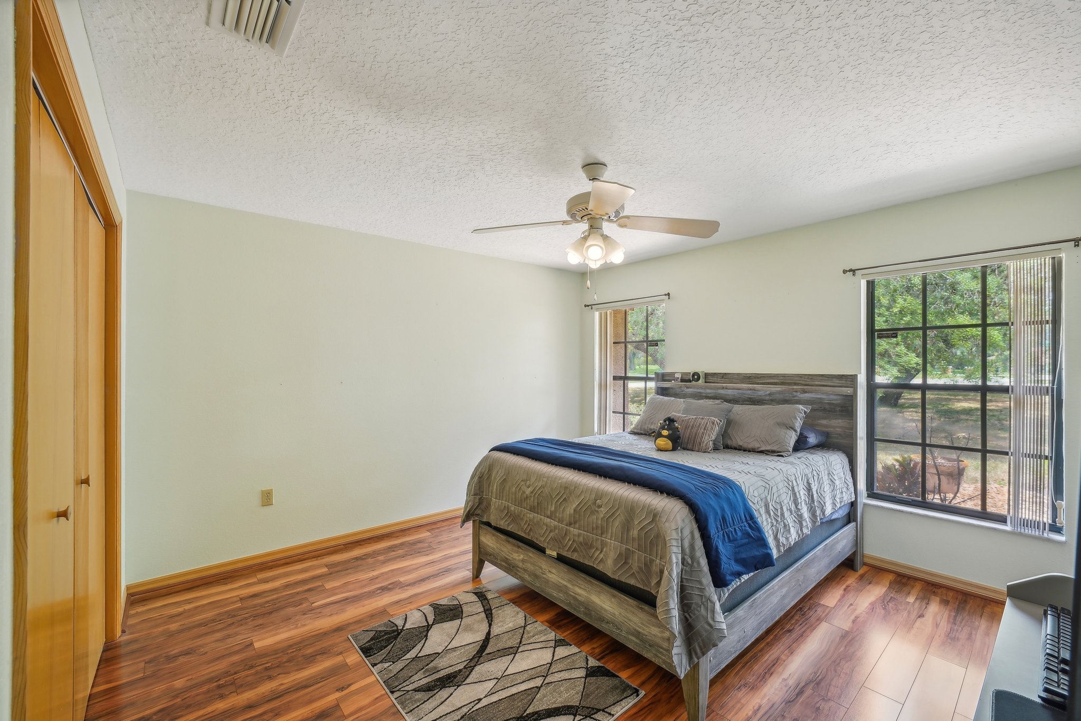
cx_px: 540
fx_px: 420
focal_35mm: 14
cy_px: 360
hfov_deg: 104.2
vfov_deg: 81.2
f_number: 8
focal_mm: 14
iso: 400
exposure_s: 1/8
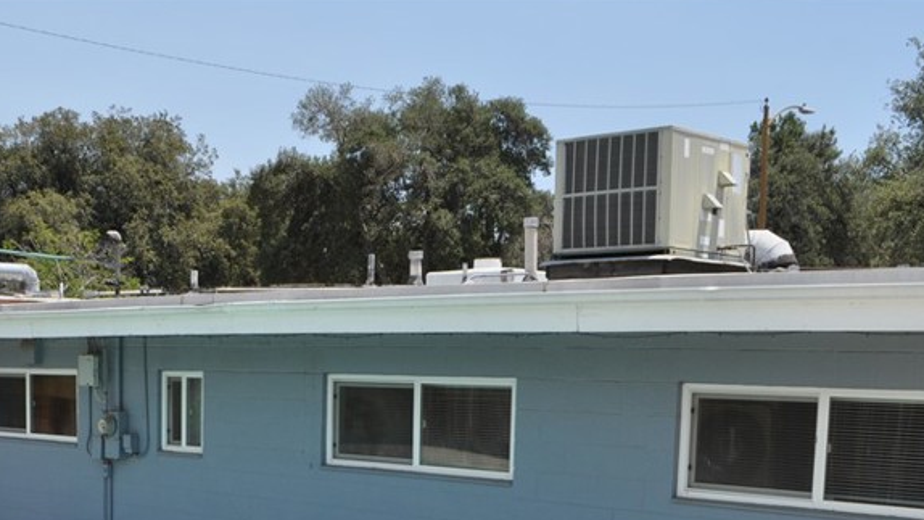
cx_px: 241
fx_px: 1372
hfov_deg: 36.4
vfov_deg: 20.7
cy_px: 538
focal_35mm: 56
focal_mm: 20
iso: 200
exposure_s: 1/200
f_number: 14
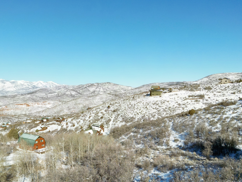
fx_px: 217
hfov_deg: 58.2
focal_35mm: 31
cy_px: 109
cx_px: 105
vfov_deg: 45.2
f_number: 1.7
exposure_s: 1/3200
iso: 140
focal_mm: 6.72
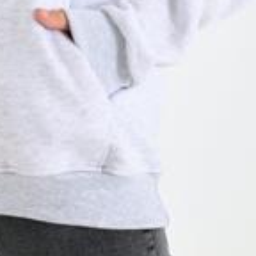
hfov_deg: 10.6
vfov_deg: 10.3
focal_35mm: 165
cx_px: 57
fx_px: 1381
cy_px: -92
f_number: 5.6
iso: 100
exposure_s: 1/125
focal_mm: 62
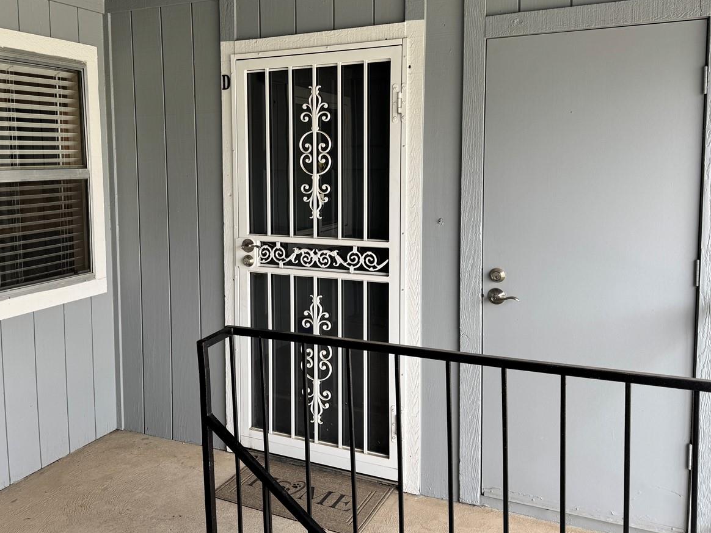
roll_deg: +0.7
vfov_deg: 42.8
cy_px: 217
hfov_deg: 54.9
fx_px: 678
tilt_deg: -5.7
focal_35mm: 33
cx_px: 283
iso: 64
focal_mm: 6.76
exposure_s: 1/163
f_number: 1.78
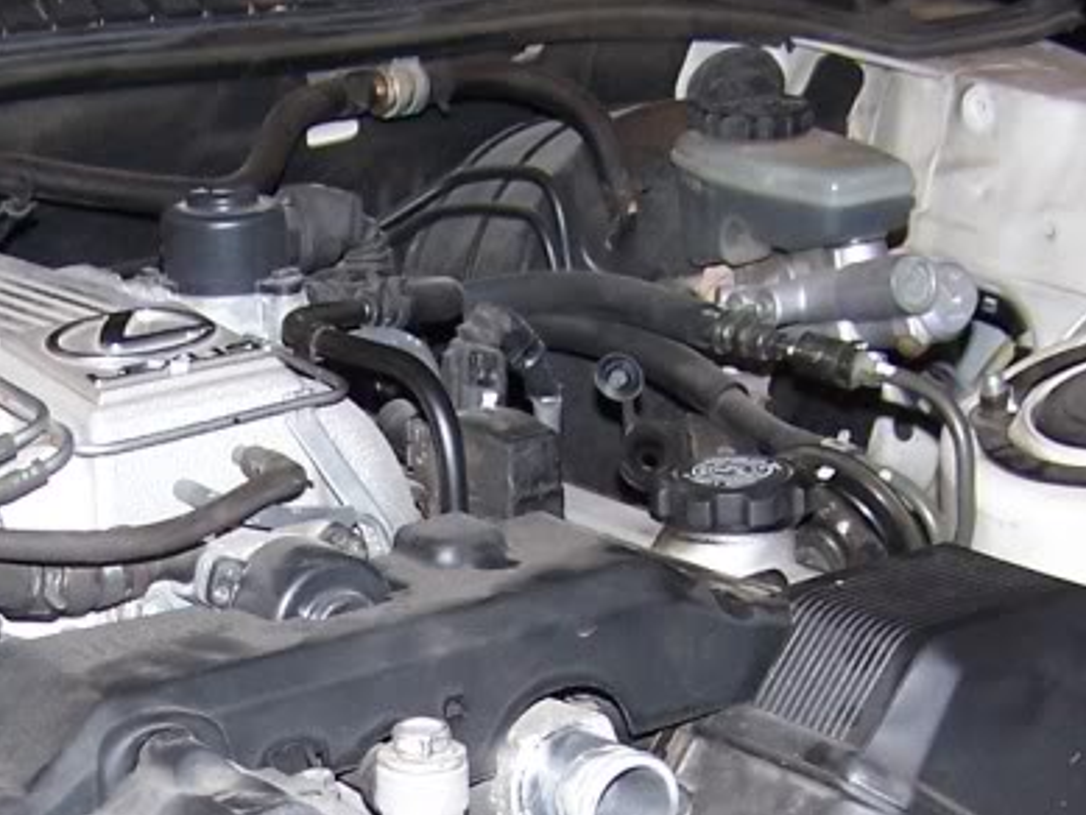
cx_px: 285
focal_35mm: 100
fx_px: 3138
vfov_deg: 14.4
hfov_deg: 19.5
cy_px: 927
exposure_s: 1/60
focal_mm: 6.3
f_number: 2.8
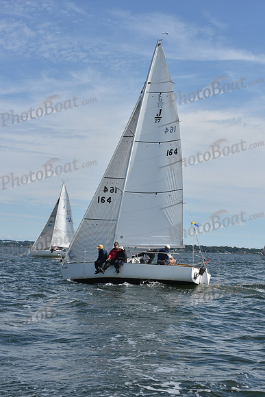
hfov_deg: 19.5
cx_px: 132
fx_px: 772
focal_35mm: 70
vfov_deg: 28.8
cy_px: 198
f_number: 10
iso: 320
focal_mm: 70
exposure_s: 1/1000
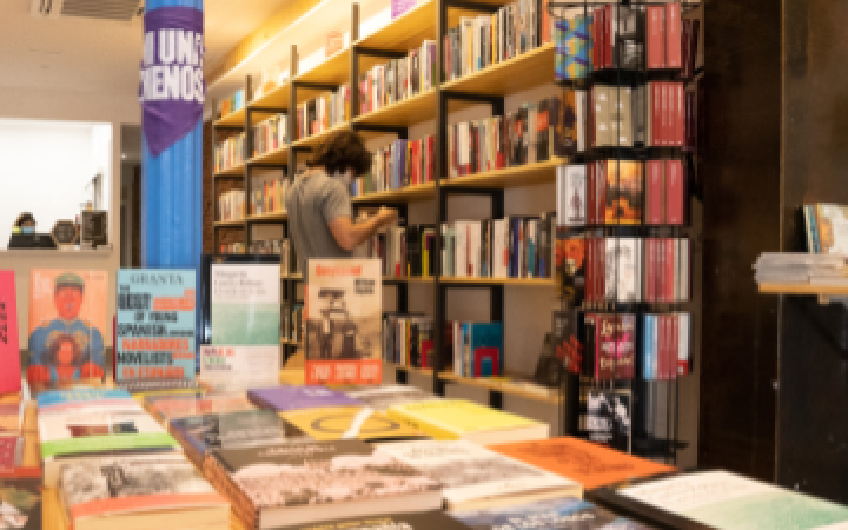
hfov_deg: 55.9
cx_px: 306
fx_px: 786
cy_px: 278
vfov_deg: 37.3
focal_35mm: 34
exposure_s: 1/125
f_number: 11
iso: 16000
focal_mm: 24
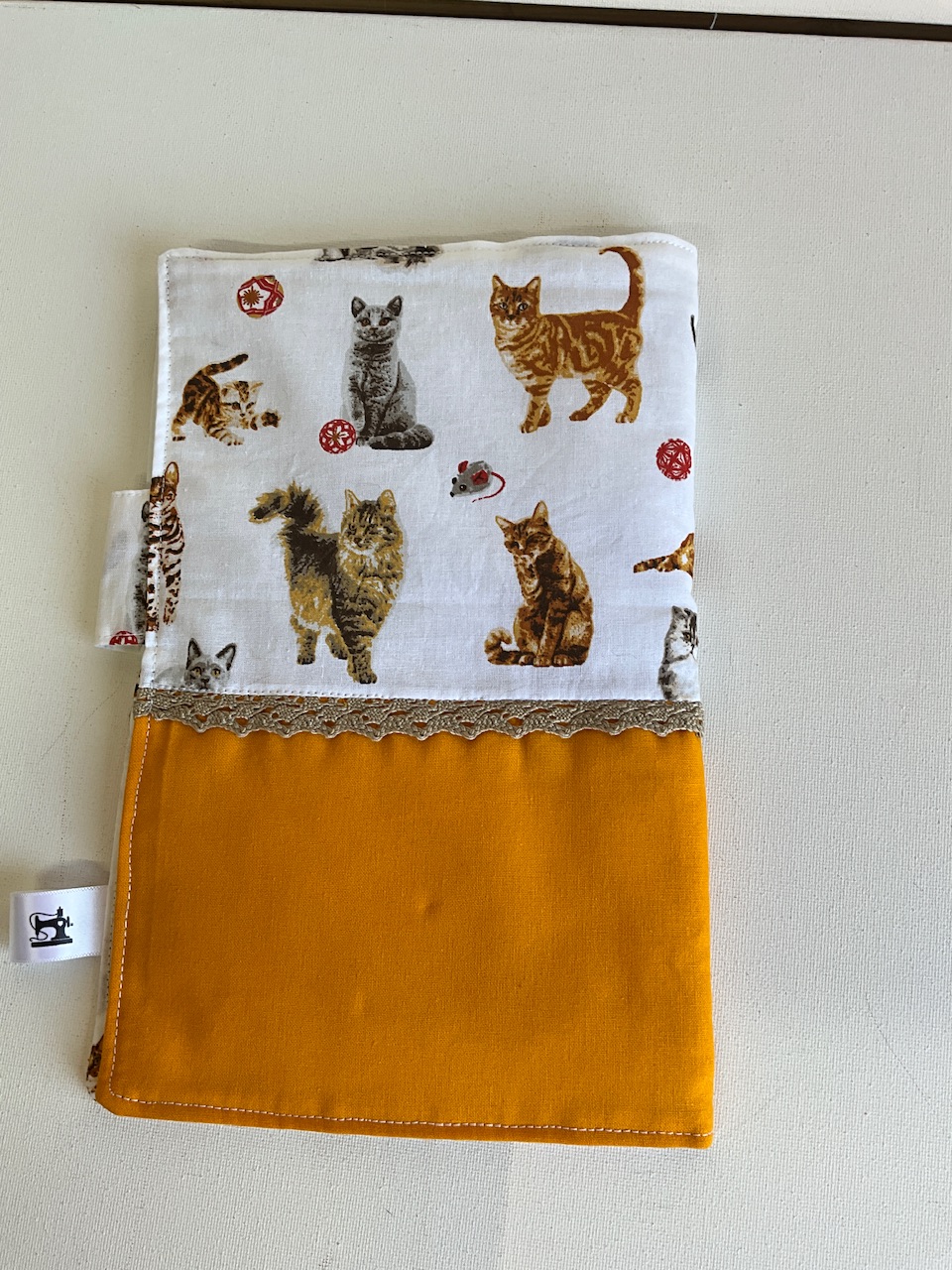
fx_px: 1063
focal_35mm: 29
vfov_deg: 61.7
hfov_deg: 48.2
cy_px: 635
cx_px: 476
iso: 20
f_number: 1.8
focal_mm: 3
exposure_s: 1/100
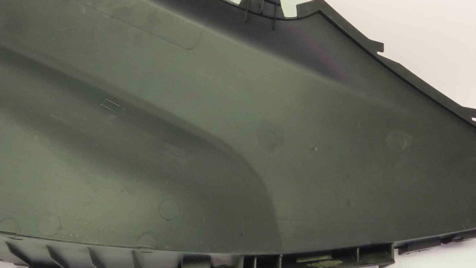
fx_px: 606
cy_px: 108
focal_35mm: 48
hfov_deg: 42.6
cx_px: 186
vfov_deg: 24.9
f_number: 3.3
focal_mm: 4.1
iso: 125
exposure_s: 1/25
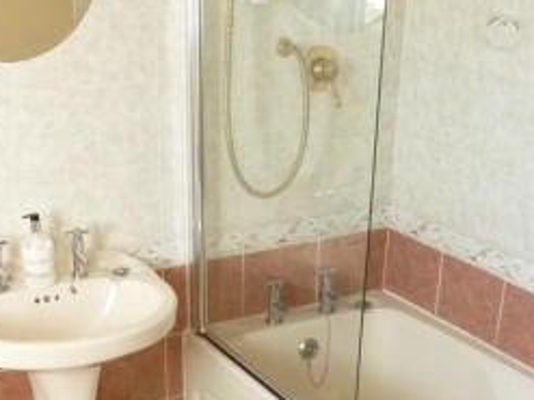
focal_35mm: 59
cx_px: 200
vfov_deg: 23.4
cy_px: 429
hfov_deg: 32.6
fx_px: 910
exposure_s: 1/20
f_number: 3.3
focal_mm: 4.1
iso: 400
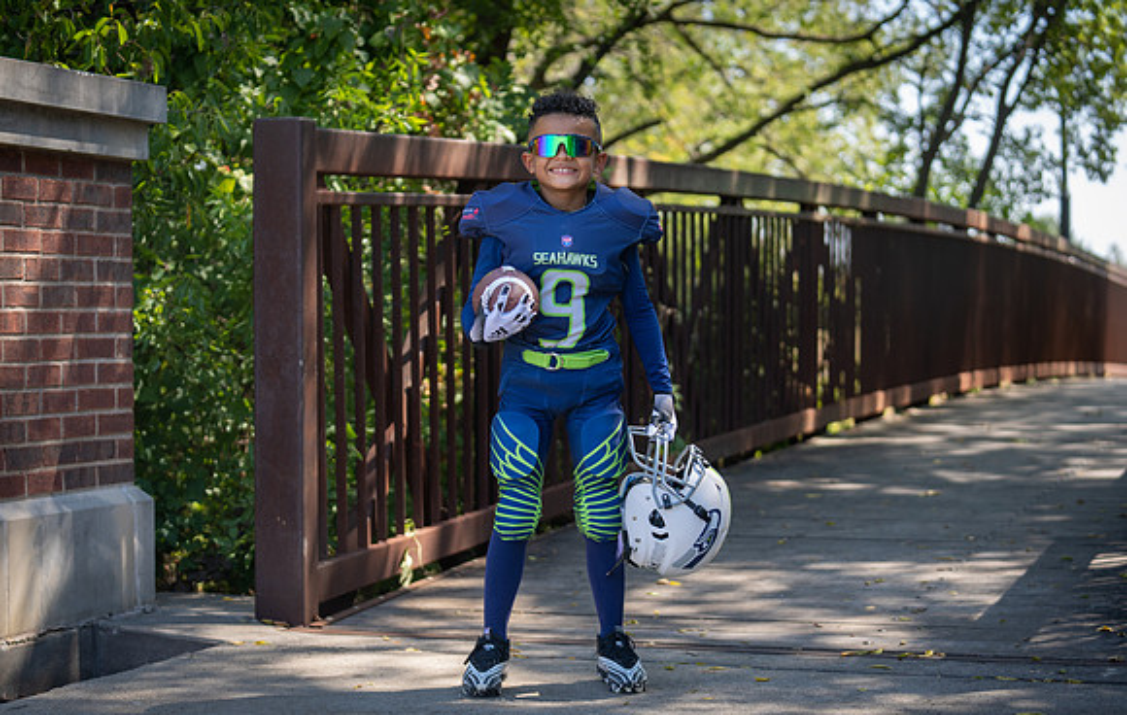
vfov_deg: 18.2
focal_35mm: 72
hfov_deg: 28.4
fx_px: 2230
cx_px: 574
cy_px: 382
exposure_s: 1/320
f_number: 2.8
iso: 100
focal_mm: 70
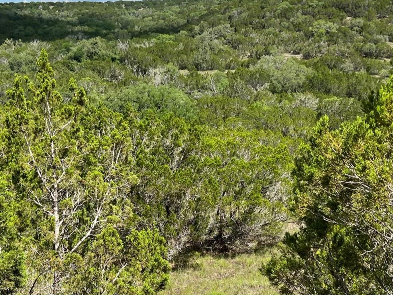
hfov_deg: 35.5
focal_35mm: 54
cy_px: 173
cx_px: 172
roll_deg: -2.3
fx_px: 613
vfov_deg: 27.0
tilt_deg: -13.3
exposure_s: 1/2915
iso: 50
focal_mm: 5.7
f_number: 1.5
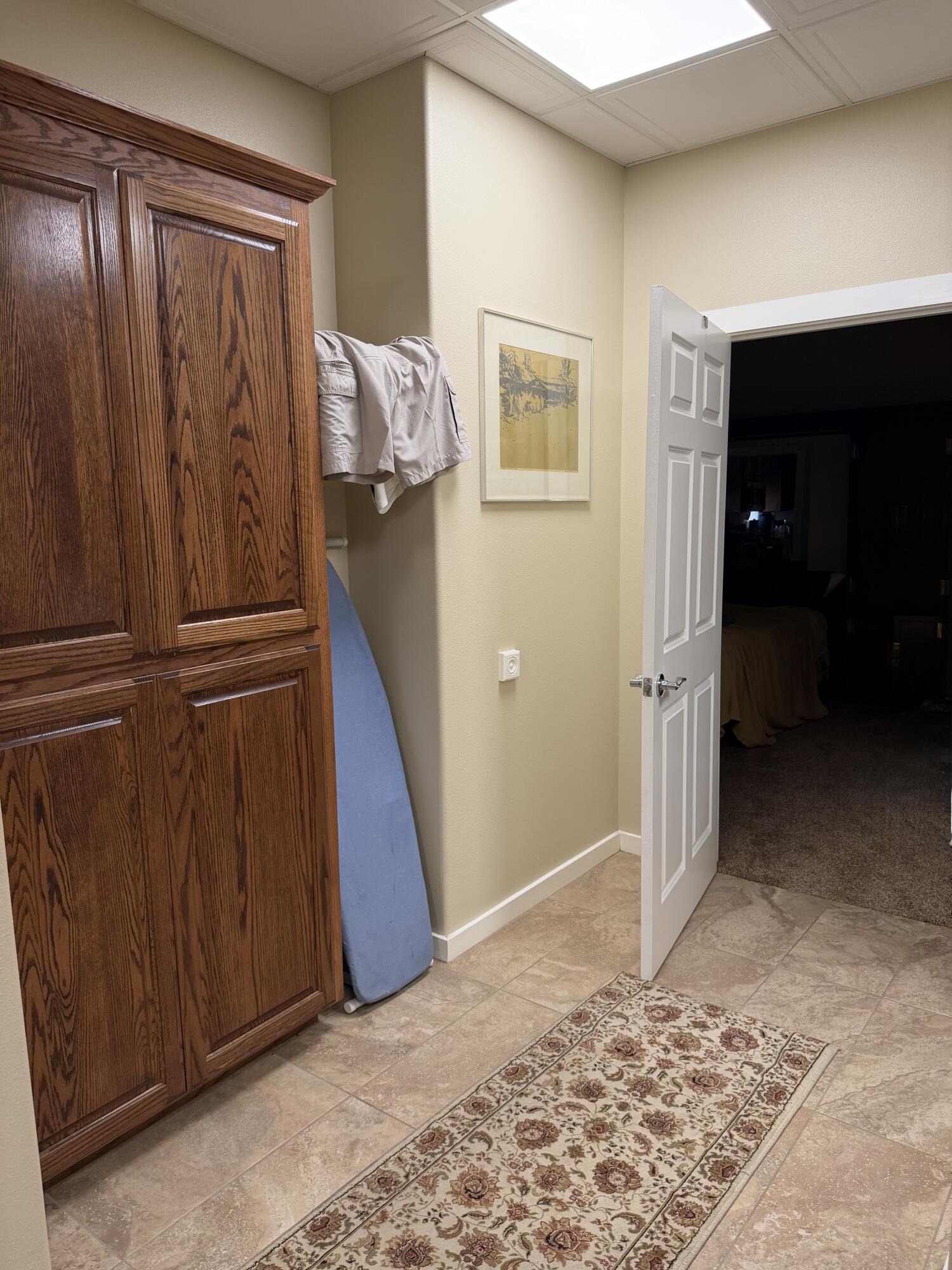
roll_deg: +1.4
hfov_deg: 56.8
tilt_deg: -7.1
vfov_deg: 71.6
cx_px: 476
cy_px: 635
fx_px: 880
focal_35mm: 24
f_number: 1.78
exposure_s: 1/120
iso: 160
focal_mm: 6.76
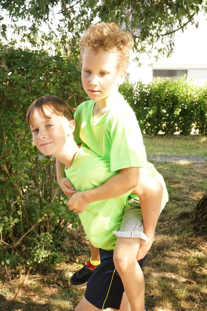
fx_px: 336
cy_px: 156
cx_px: 104
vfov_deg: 49.6
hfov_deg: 34.2
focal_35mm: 39
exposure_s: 1/400
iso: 2500
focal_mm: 39
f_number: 8
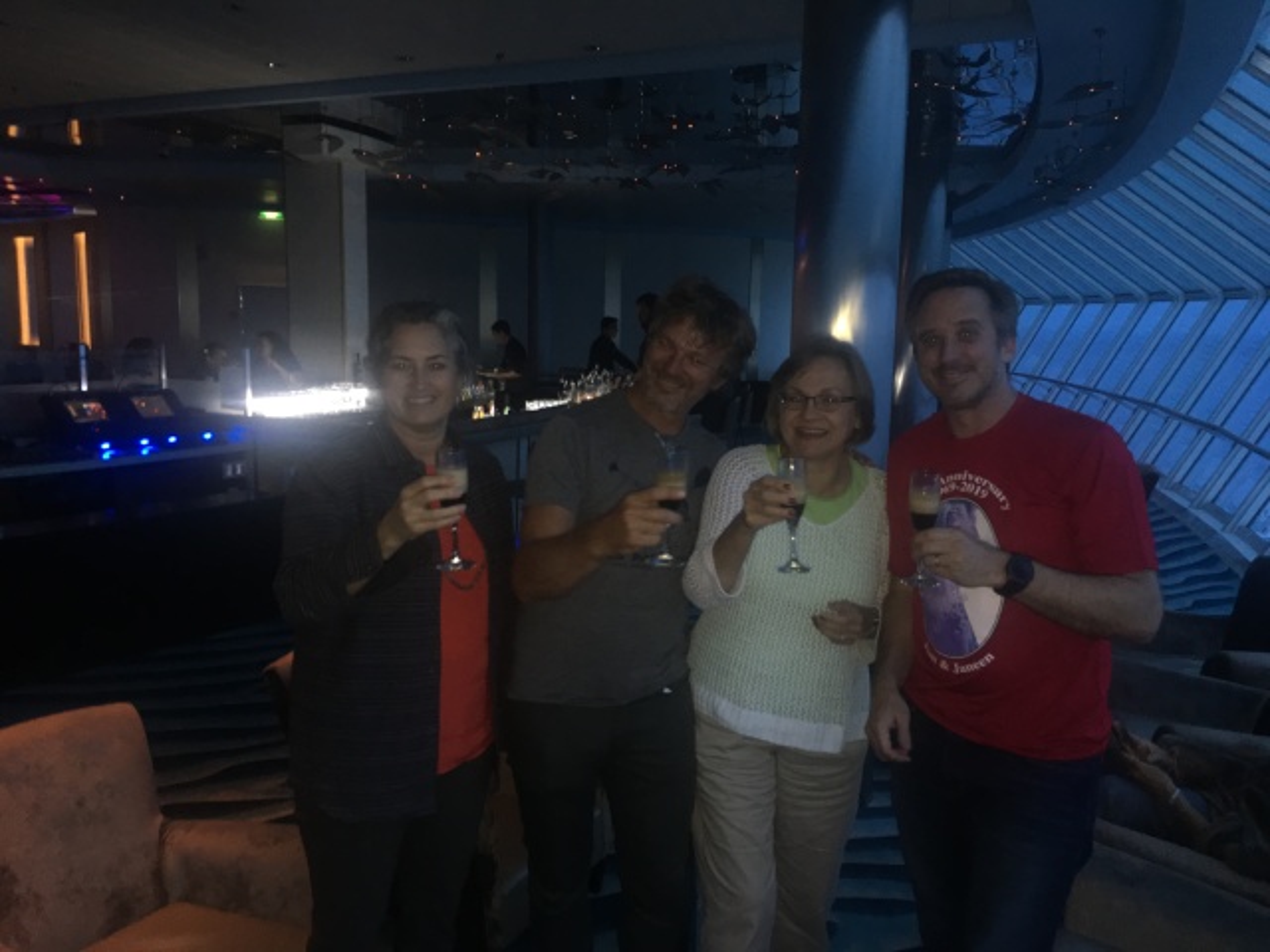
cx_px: 635
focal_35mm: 29
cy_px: 476
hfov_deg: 61.7
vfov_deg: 48.2
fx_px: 1064
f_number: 2.2
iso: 100
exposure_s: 1/16
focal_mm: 4.15
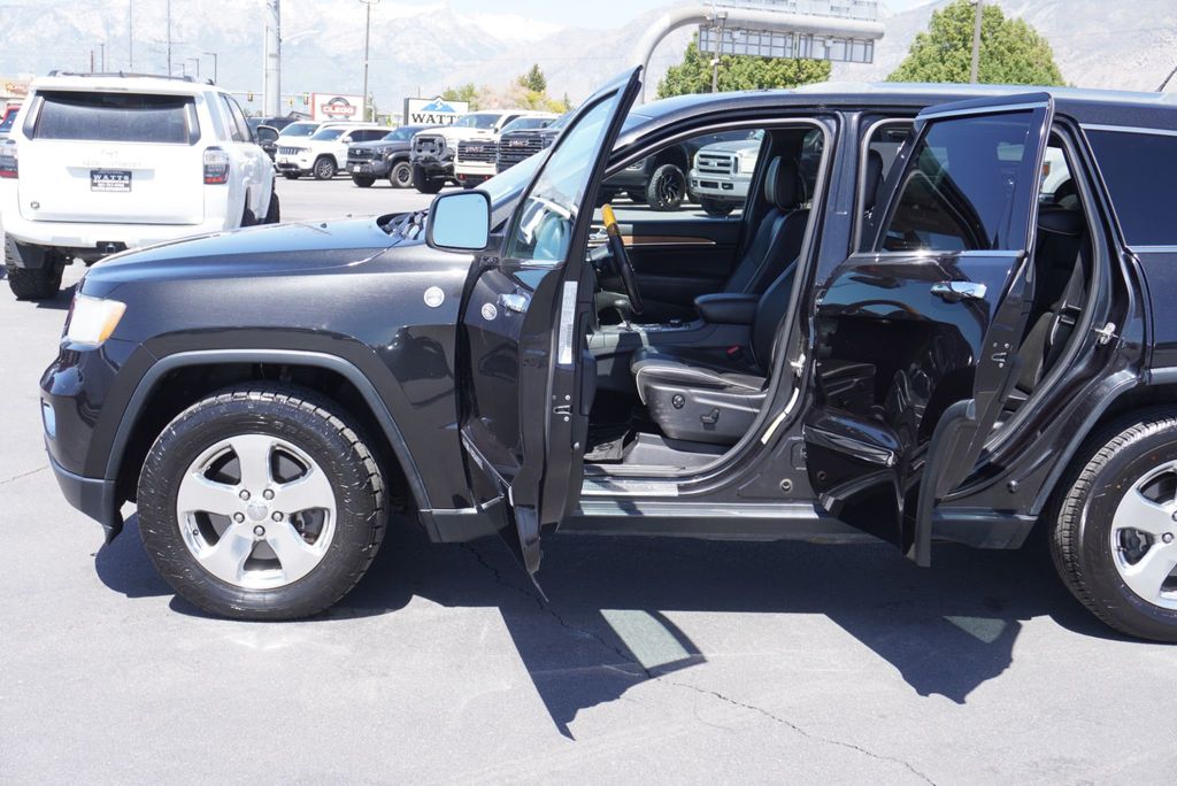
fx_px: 1374
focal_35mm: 42
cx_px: 588
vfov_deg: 31.9
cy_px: 393
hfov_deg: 46.4
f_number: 6.3
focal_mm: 28
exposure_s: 1/125
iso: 100
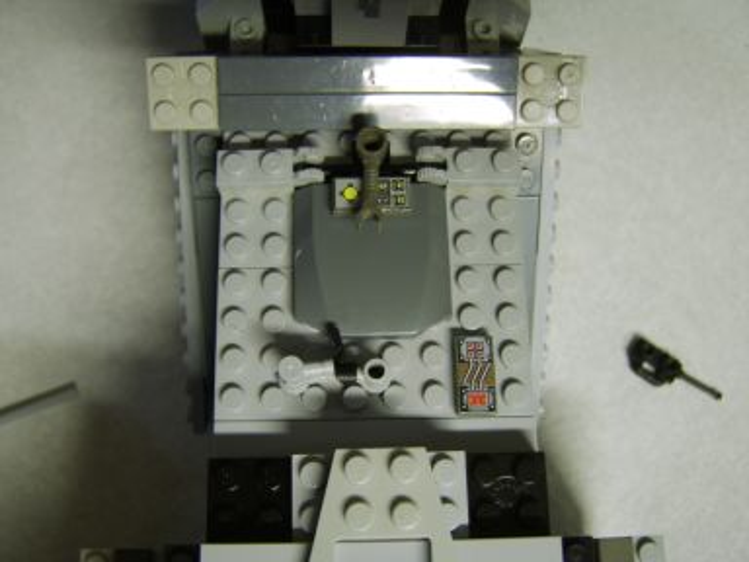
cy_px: 281
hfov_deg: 58.4
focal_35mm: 31
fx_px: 671
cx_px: 374
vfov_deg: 45.4
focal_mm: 8.13
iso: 71
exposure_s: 1/6
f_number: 2.7
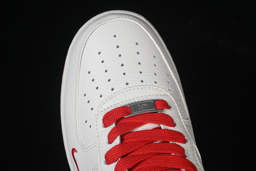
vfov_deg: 18.2
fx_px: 533
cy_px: 86
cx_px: 128
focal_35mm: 75
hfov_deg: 27.0
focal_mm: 50
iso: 160
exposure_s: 1/100
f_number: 7.1
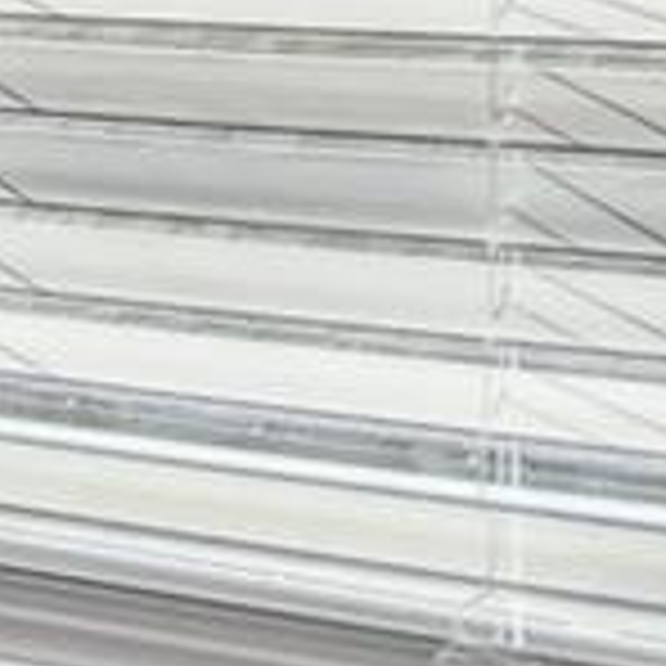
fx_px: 3004
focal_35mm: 138
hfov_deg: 10.4
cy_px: -356
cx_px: -1084
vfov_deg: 12.0
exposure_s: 1/80
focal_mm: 10
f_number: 7.1
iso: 100
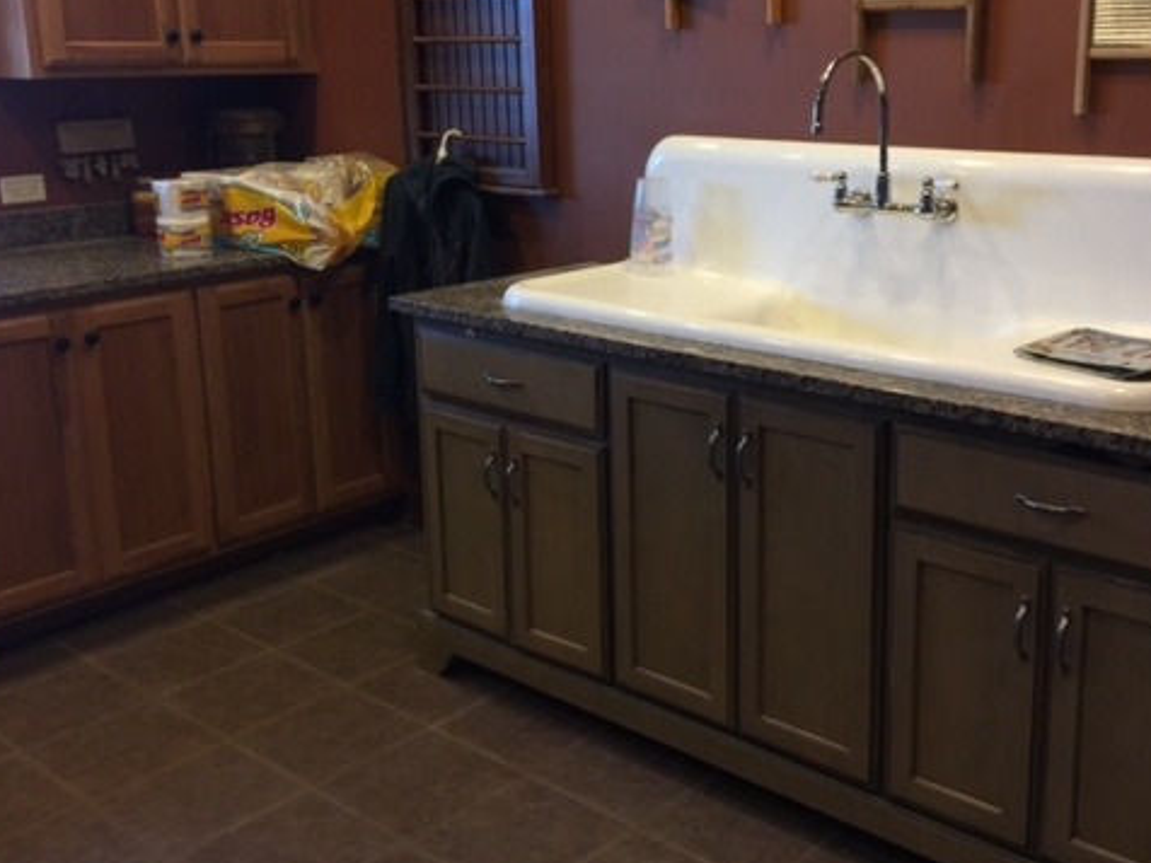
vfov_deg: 36.7
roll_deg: +0.8
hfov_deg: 47.5
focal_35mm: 39
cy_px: 358
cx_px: 704
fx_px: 1297
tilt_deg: -12.8
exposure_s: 1/15
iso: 32
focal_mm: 4.15
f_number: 2.2
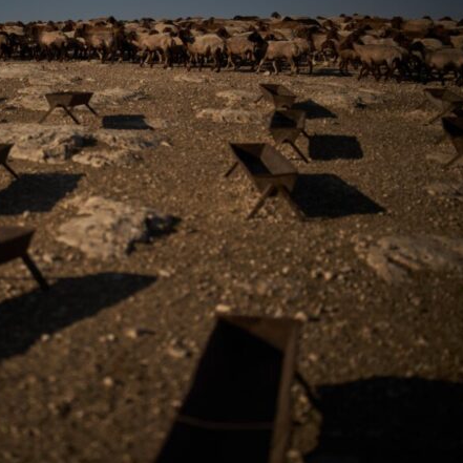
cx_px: 89
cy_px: 213
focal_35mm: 74
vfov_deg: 23.4
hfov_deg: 23.0
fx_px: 1120
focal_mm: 50
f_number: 1.4
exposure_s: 1/20000
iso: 100
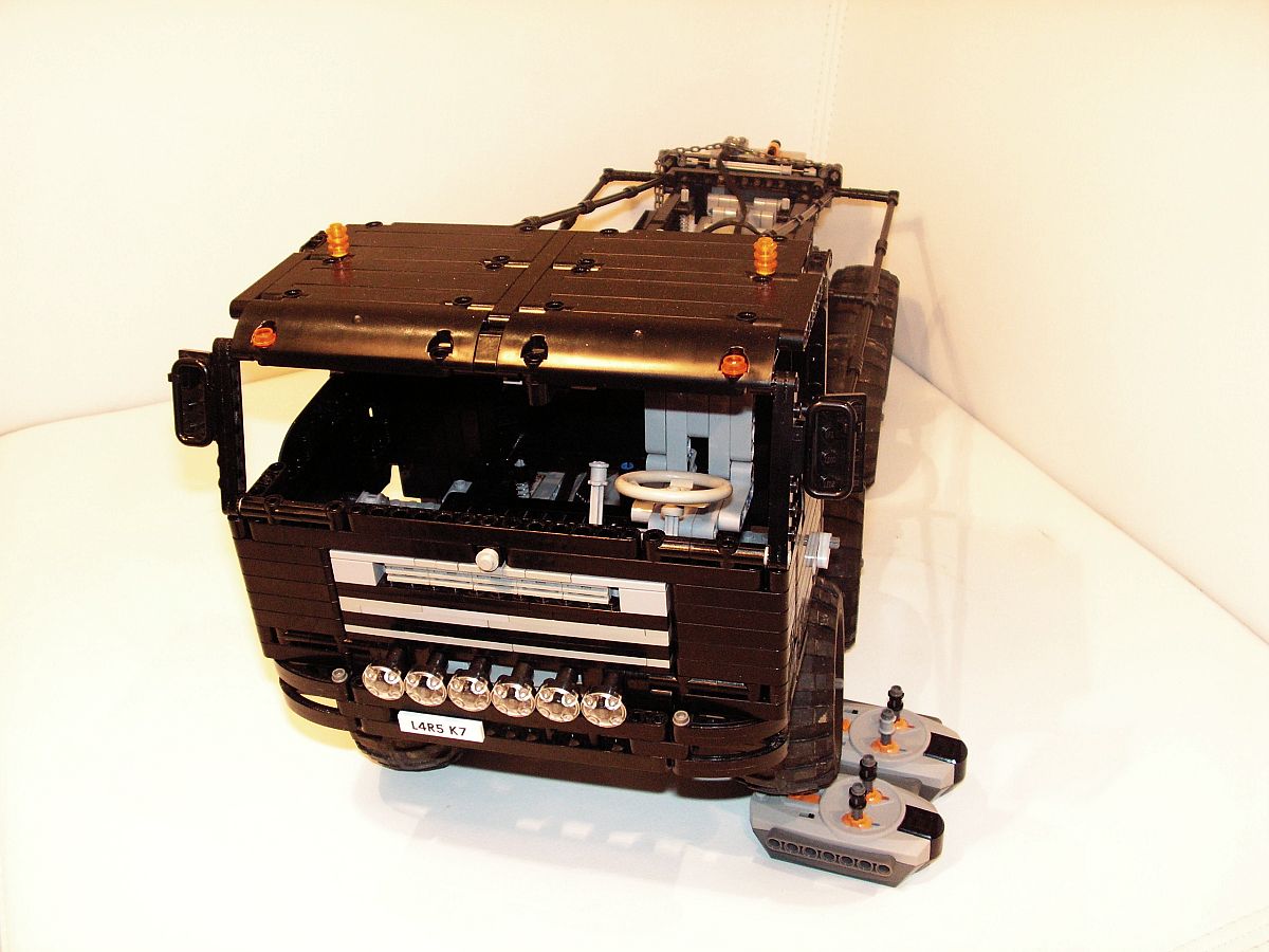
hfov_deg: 51.4
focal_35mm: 36
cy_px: 476
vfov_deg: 39.7
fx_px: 1320
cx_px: 634
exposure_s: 1/40
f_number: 3.2
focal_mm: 6
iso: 160
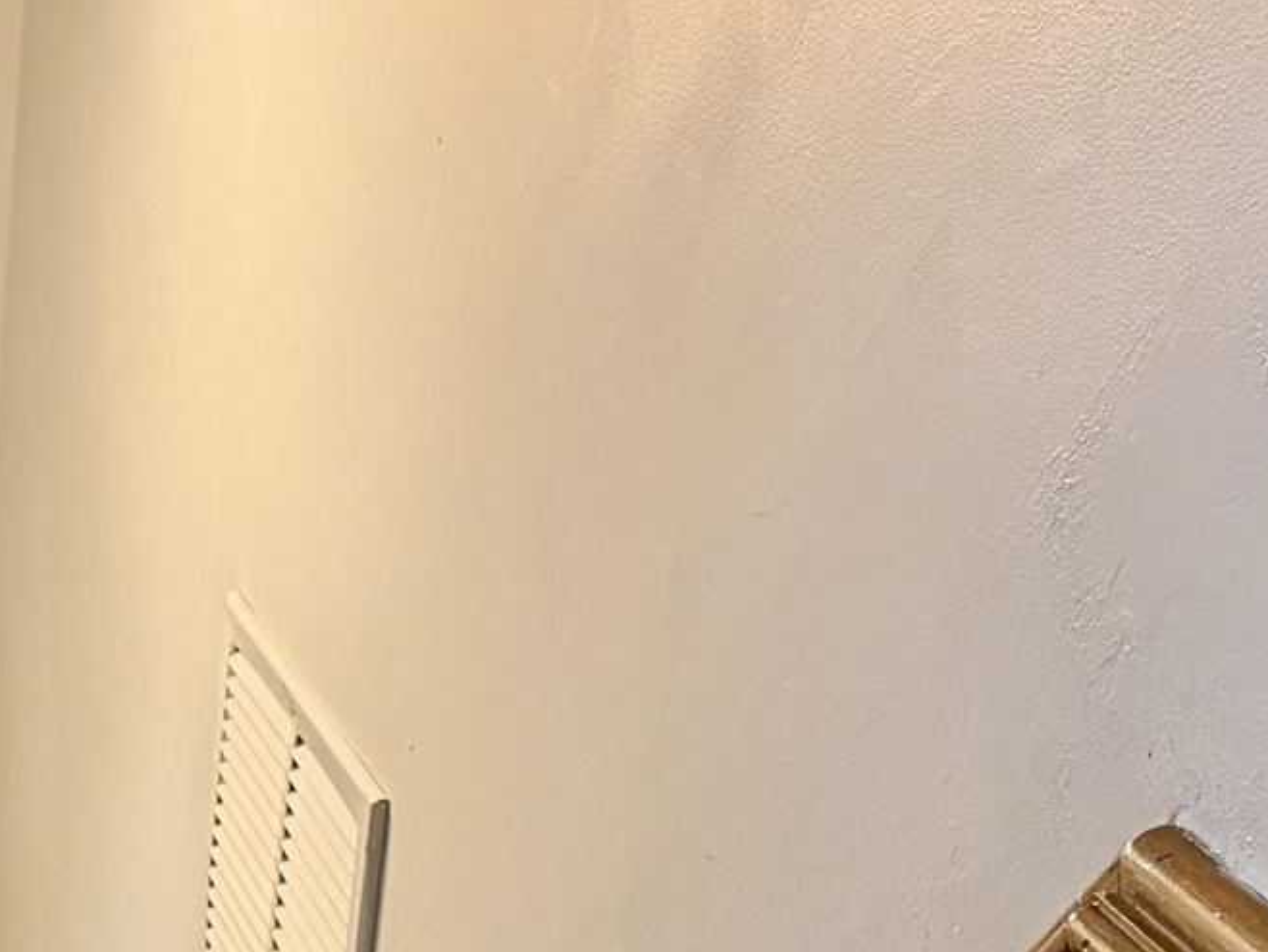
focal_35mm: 112
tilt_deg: -23.8
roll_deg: -2.6
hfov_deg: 16.6
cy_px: 1386
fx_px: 4104
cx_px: -347
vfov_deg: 12.6
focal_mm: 6.76
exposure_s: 1/60
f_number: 1.78
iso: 320
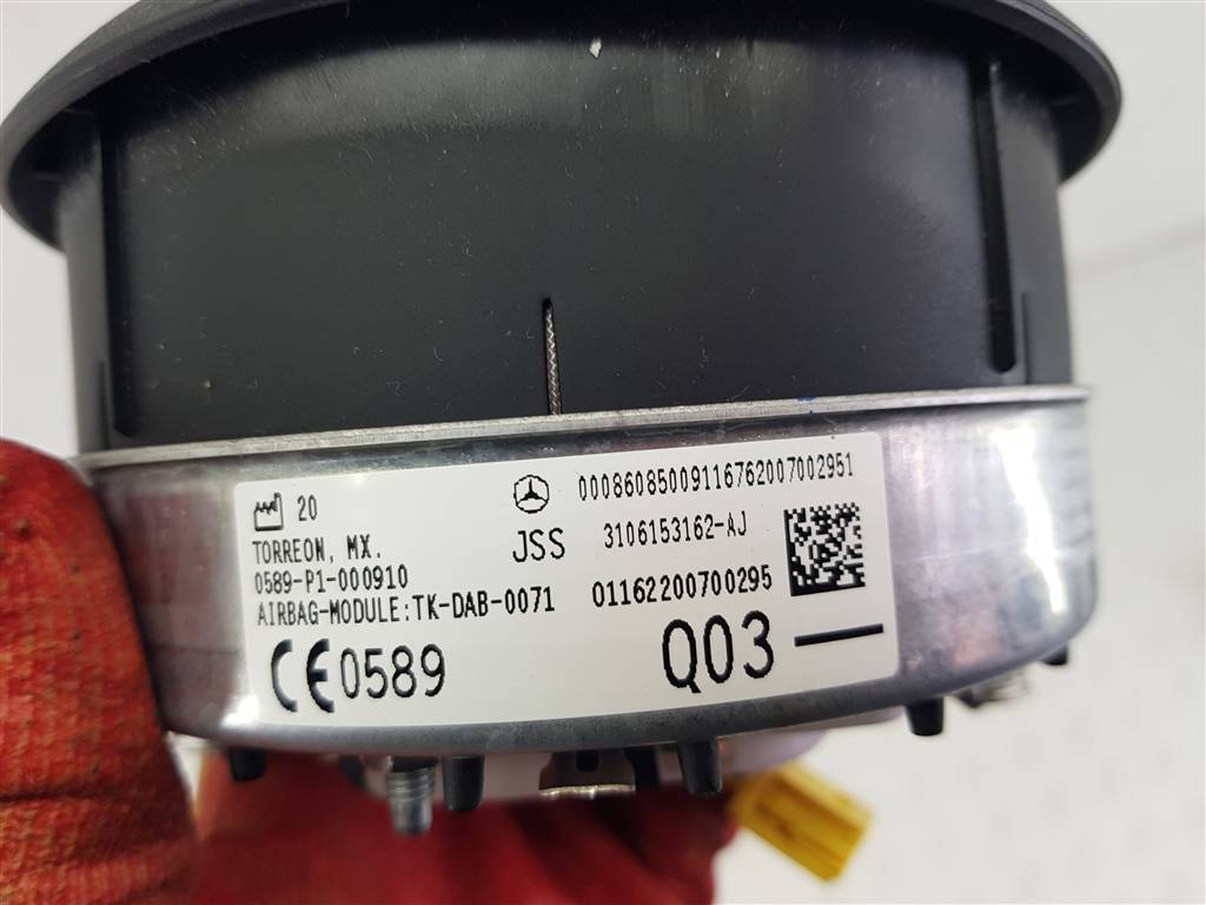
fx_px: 906
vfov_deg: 53.1
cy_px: 452
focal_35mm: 26
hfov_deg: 67.3
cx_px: 603
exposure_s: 1/100
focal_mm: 4.2
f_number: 1.7
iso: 50
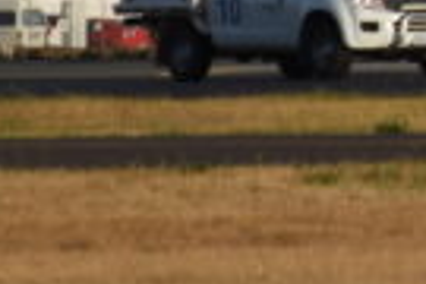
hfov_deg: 1.1
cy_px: -576
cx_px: 1297
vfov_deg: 0.7
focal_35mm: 1876
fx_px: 22195
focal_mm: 165
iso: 200
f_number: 11
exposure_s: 1/320
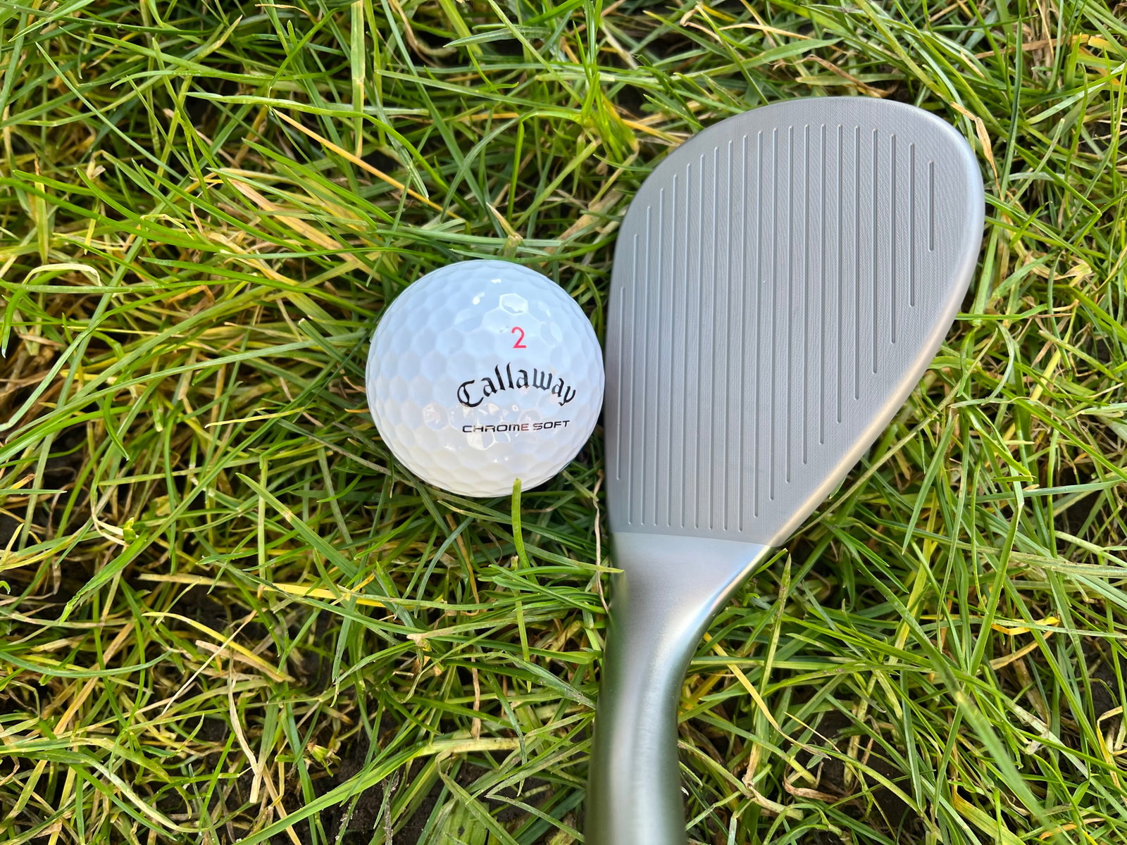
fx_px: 846
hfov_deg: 67.3
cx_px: 564
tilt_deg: -75.4
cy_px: 422
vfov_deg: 53.1
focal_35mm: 26
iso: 50
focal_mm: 5.1
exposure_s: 1/324
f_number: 1.6
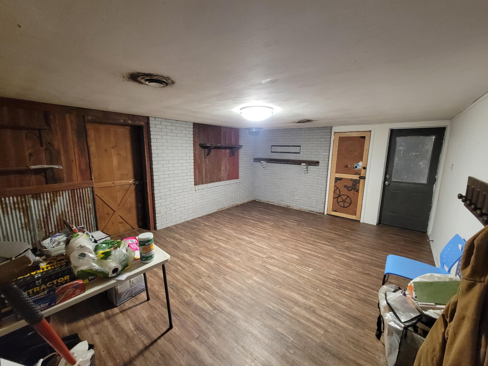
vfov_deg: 89.9
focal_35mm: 13
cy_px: 183
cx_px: 244
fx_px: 183
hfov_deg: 106.2
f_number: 2.2
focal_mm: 2.2
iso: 640
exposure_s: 1/24
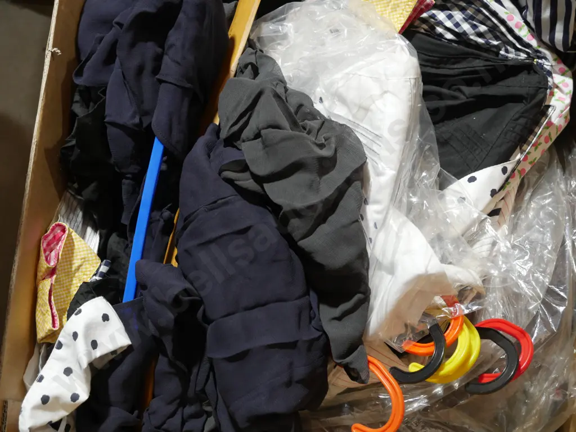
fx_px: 899
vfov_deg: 27.1
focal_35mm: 54
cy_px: 216
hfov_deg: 35.5
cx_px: 288
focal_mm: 27
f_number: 5.3
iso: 1000
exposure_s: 1/60
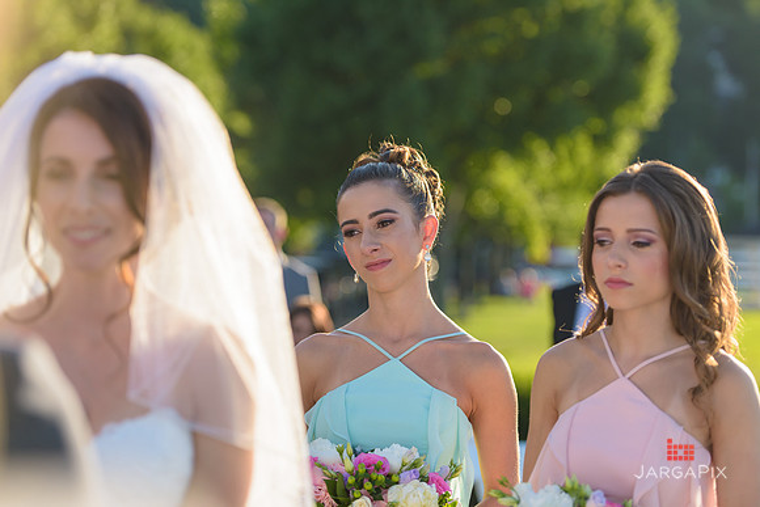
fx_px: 2217
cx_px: 380
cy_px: 254
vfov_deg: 13.0
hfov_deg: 19.5
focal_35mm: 105
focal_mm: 105
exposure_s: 1/1600
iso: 200
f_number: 3.2
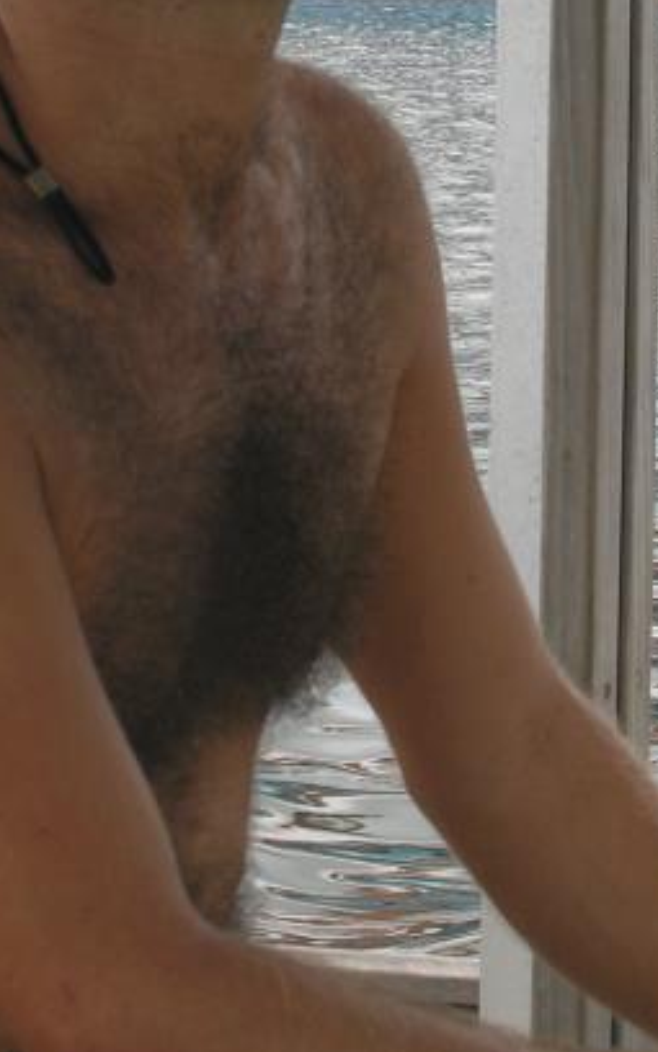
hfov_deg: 8.4
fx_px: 4505
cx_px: 323
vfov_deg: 13.3
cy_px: 307
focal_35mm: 157
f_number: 5
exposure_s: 1/127
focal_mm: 15
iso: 50
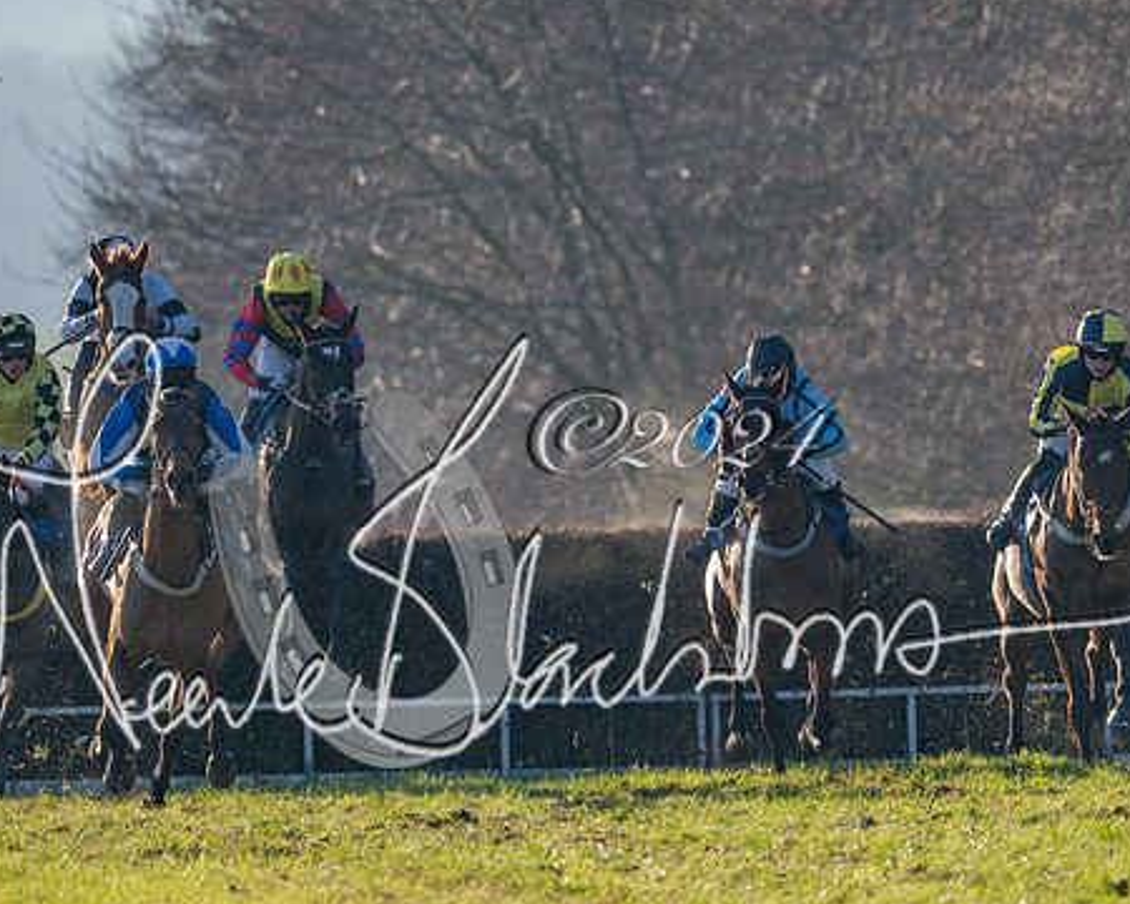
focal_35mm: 933
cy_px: 330
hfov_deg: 2.1
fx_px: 31203
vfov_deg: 1.7
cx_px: 703
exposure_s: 1/2500
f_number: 5
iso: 400
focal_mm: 400
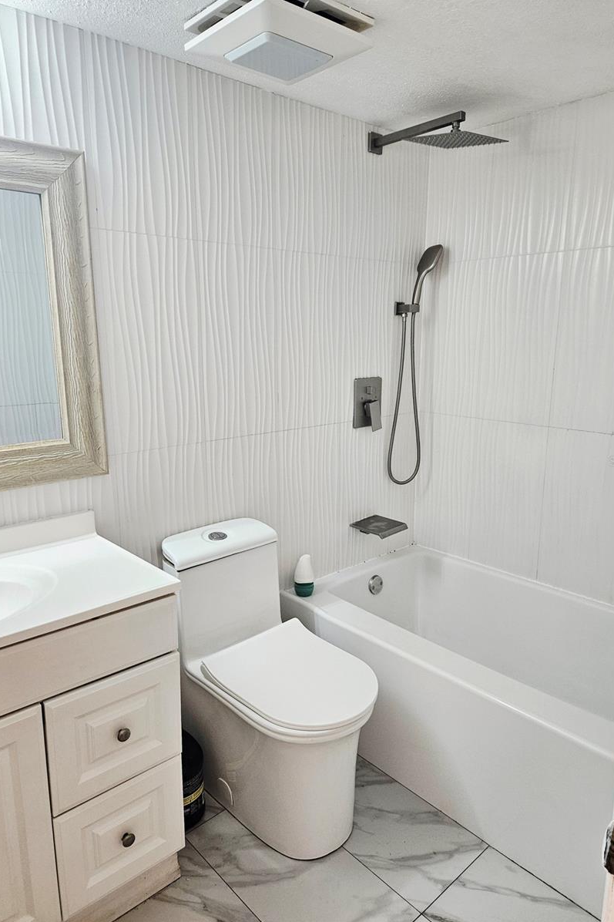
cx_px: 317
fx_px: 614
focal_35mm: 24
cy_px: 461
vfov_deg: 73.8
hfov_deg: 53.1
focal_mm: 5.4
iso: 320
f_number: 1.8
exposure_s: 1/120
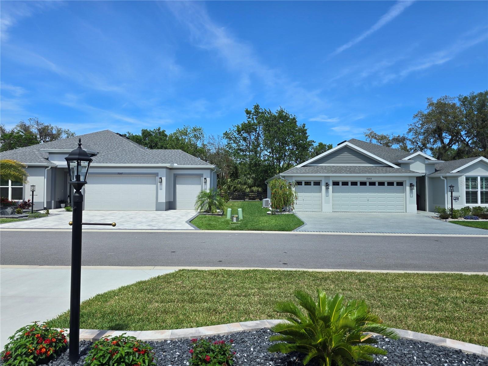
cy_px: 183
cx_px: 244
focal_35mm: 23
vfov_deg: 58.9
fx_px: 324
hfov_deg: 73.9
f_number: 1.7
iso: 12
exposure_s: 1/730
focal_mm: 6.3
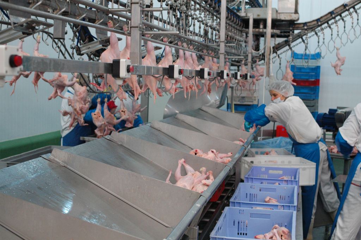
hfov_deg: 37.9
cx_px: 180
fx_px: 526
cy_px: 120
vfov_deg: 25.7
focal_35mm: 52
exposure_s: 1/80
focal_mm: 35
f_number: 4.5
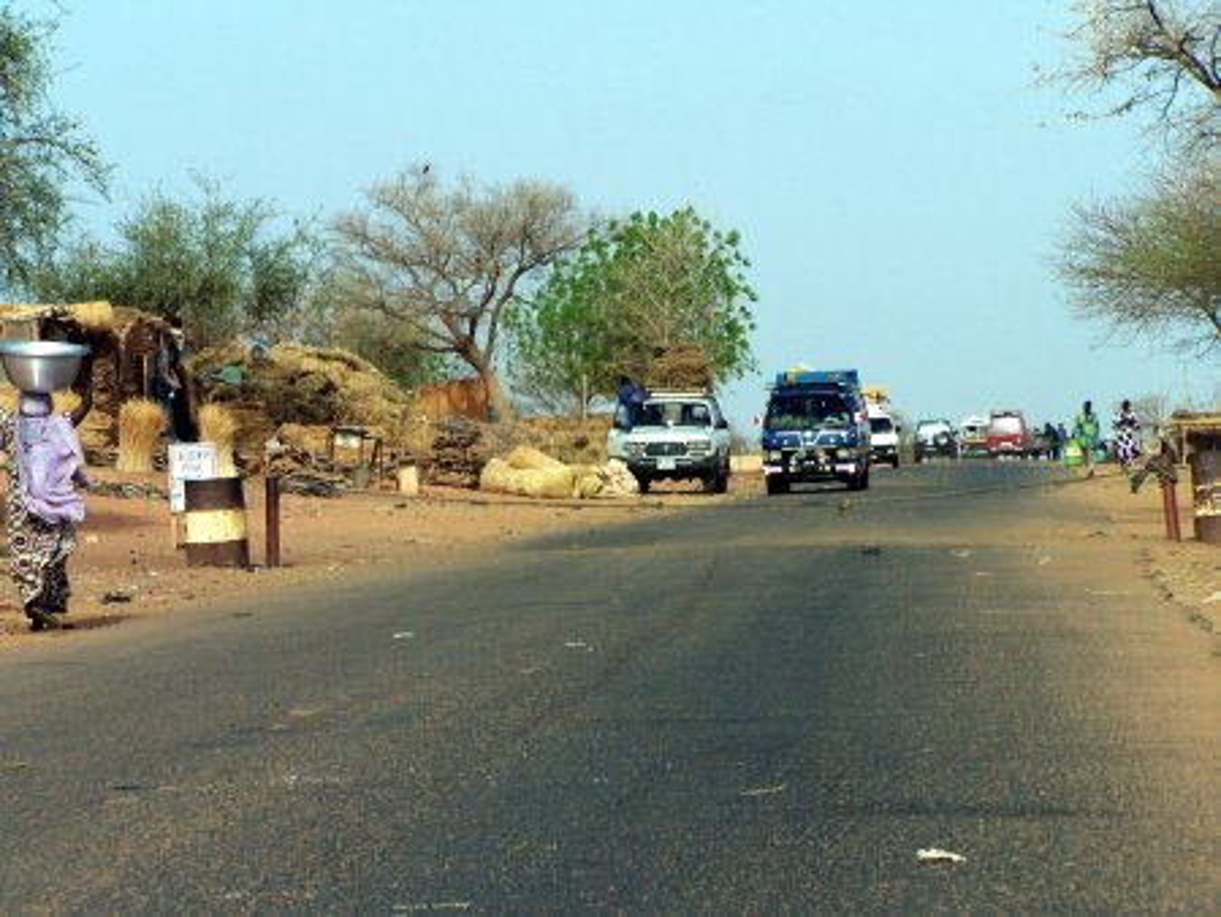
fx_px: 4906
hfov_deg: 14.2
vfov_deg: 10.7
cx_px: 610
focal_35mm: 139
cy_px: 458
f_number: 4.5
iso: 80
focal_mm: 23.1
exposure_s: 1/500
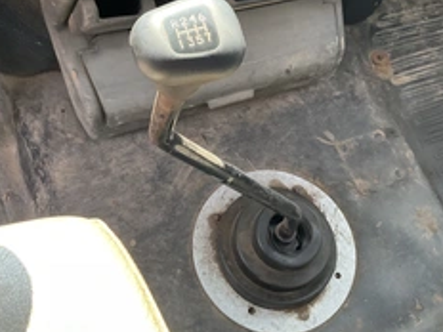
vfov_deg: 28.9
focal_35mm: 50
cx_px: 294
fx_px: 640
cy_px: 103
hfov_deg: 37.8
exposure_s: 1/118
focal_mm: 3
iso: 64
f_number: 1.8
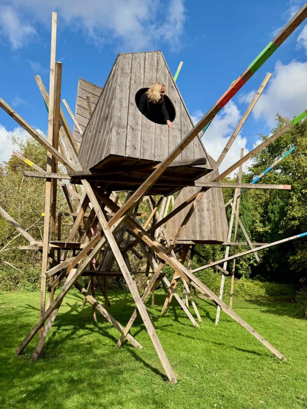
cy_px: 204
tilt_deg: +12.3
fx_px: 284
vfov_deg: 71.6
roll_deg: +2.7
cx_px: 154
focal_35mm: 24
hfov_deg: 56.8
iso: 80
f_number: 1.78
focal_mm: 6.76
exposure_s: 1/3759
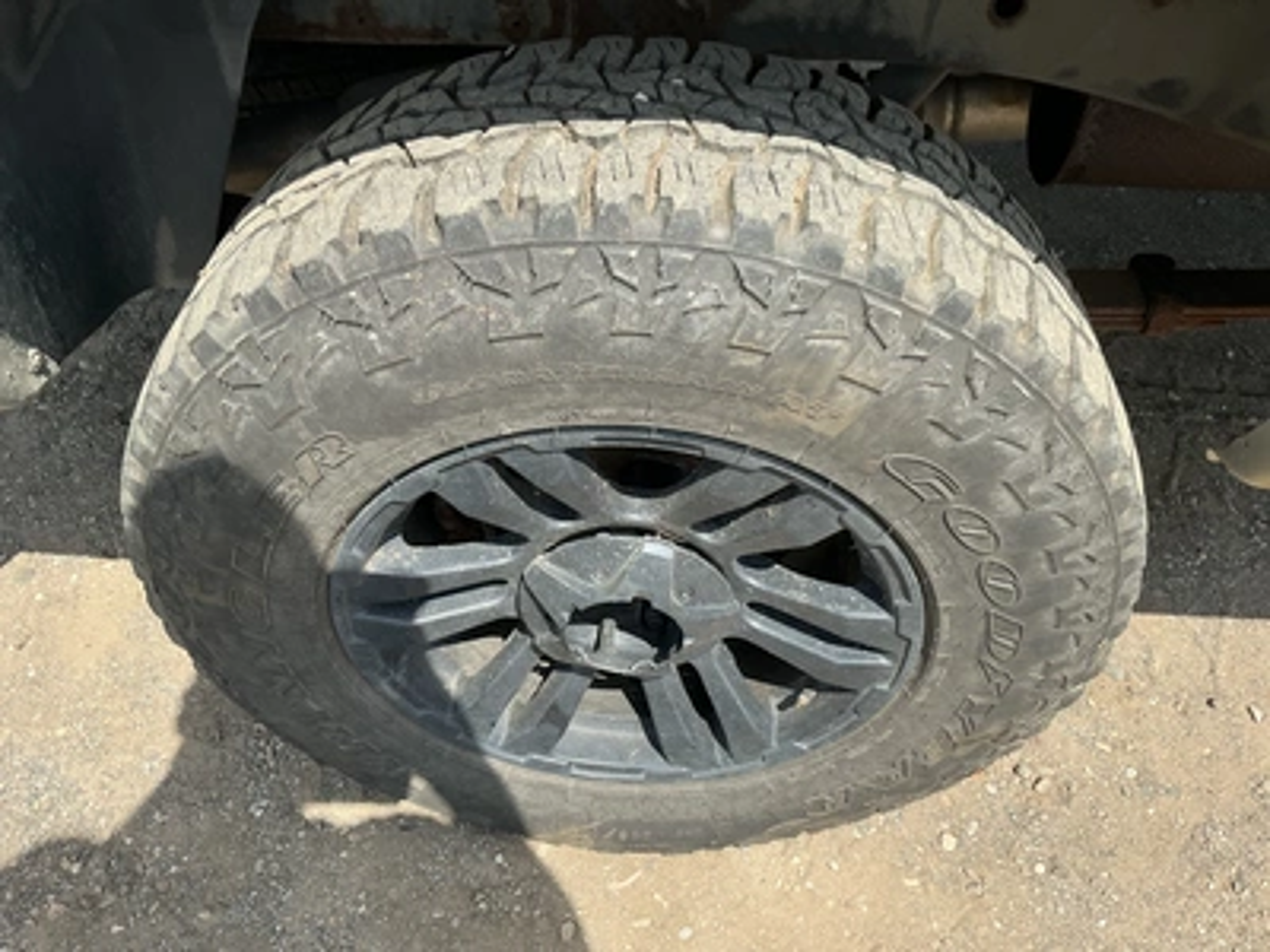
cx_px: 635
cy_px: 476
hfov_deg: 63.4
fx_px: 1027
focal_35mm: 28
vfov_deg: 49.7
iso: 25
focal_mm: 3
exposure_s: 1/792
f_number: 1.8
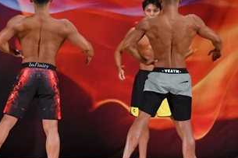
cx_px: -8
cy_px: 64
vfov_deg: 3.7
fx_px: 2471
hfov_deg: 5.5
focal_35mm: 374
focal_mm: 98
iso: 3200
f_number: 5.6
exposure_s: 1/400
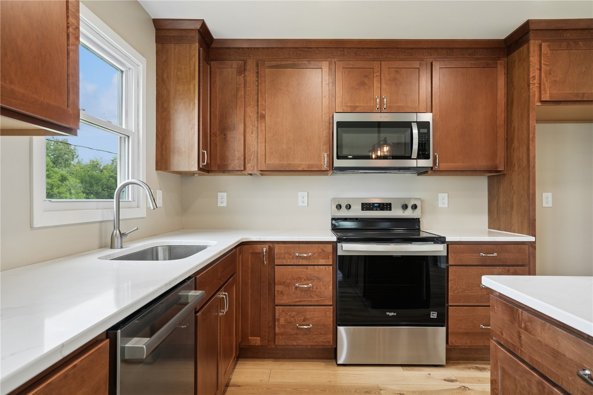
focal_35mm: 22
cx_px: 296
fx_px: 362
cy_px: 198
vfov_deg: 57.2
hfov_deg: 78.6
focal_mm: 22
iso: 400
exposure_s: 1/20
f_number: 8
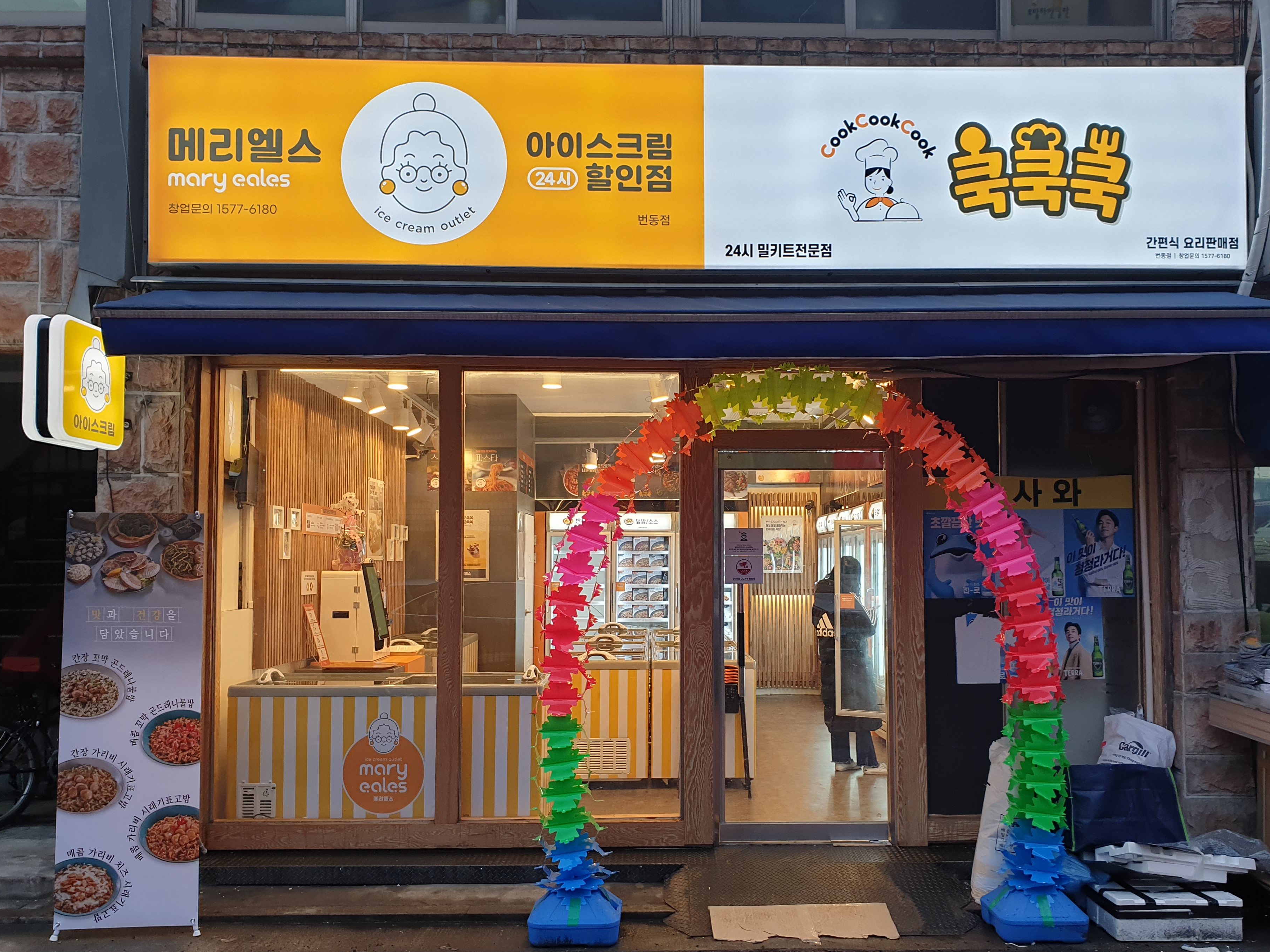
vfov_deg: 48.2
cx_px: 688
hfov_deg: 61.6
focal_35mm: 29
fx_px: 1064
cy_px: 505
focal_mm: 4.3
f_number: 2.4
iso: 50
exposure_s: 1/60
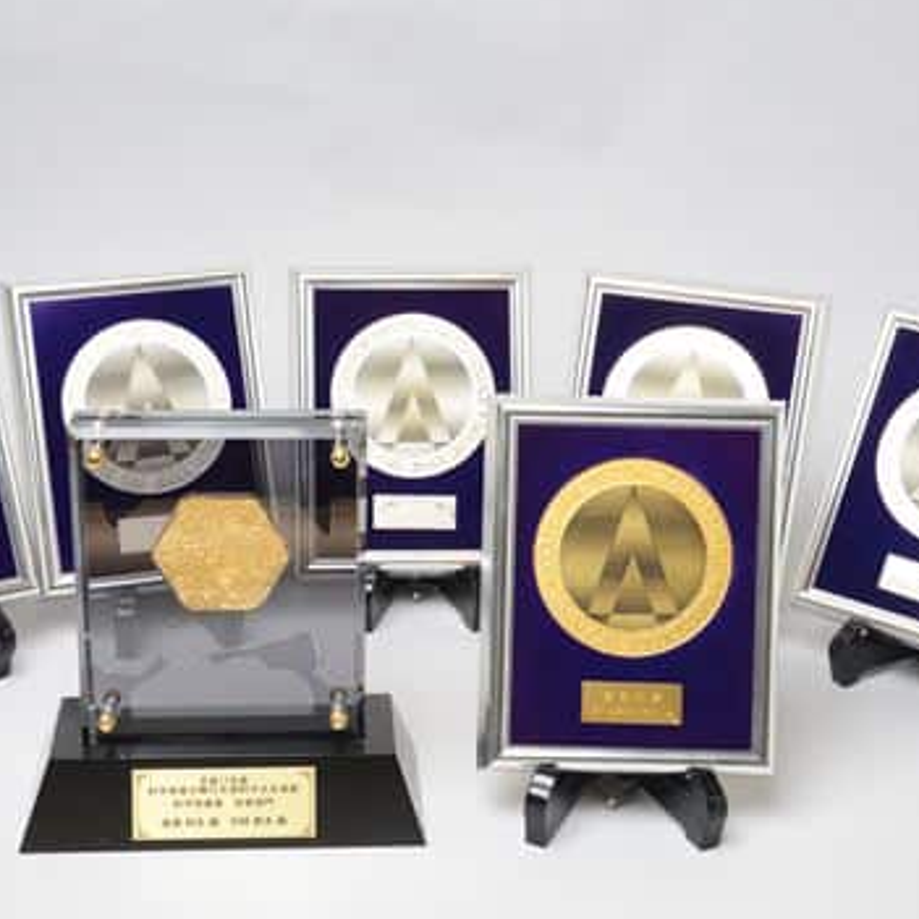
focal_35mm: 62
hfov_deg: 27.7
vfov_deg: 27.7
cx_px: 414
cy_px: 538
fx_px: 1862
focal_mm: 40
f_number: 14
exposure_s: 1/60
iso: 100
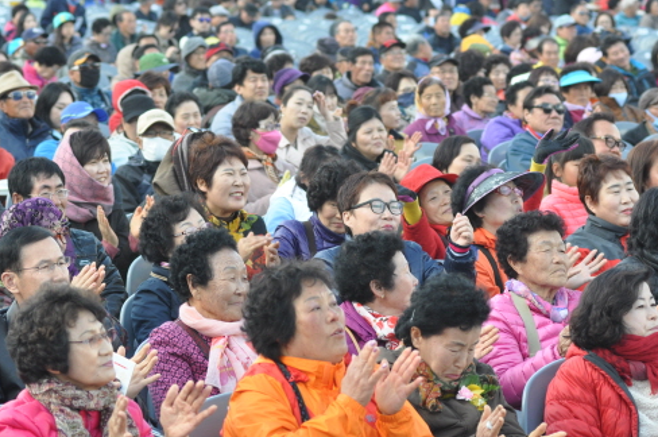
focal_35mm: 228
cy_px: 210
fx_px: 4162
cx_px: 314
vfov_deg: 6.0
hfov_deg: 9.0
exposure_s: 1/400
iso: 400
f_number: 5
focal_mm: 116
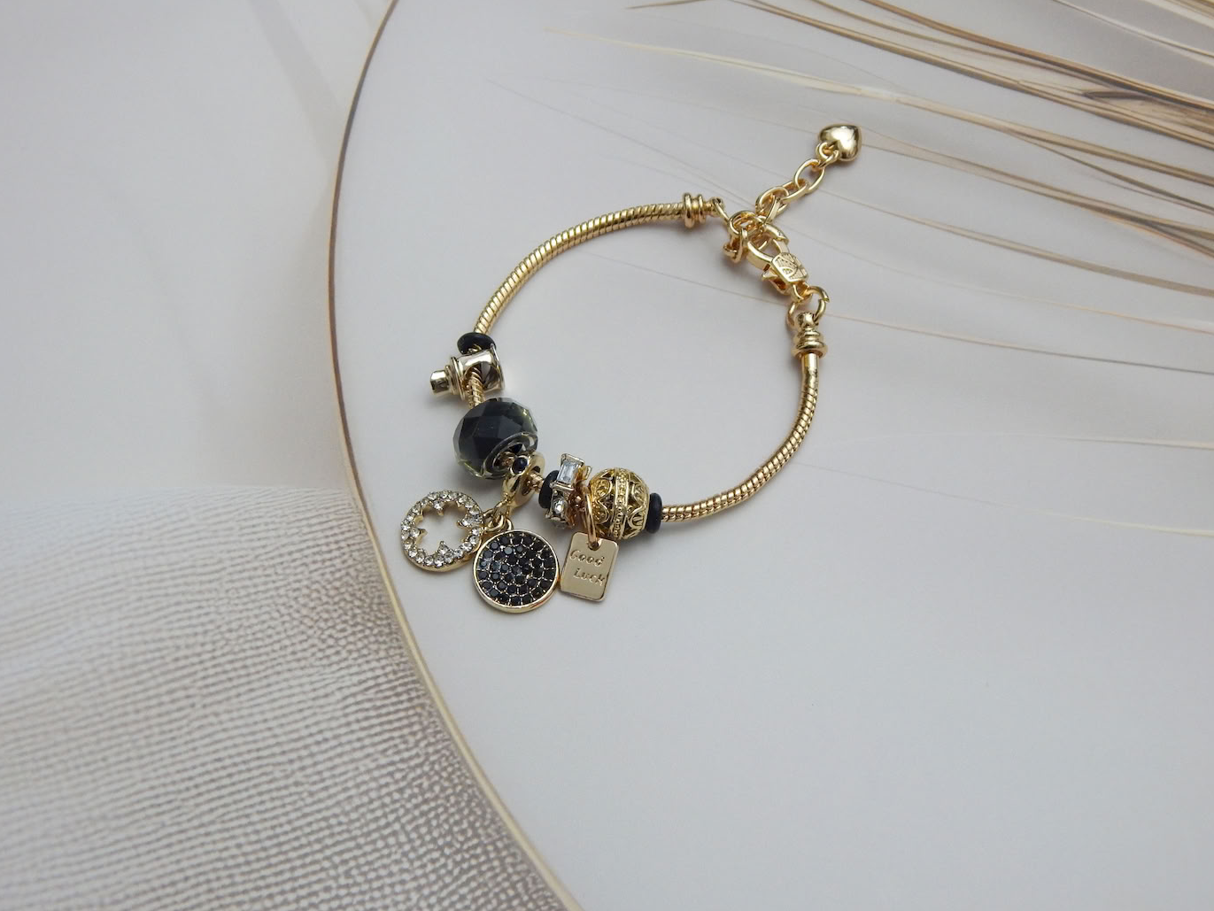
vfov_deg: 29.7
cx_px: 596
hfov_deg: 38.9
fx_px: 1719
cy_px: 463
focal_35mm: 49
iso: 400
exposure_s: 1/60
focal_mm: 8.6
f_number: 3.7
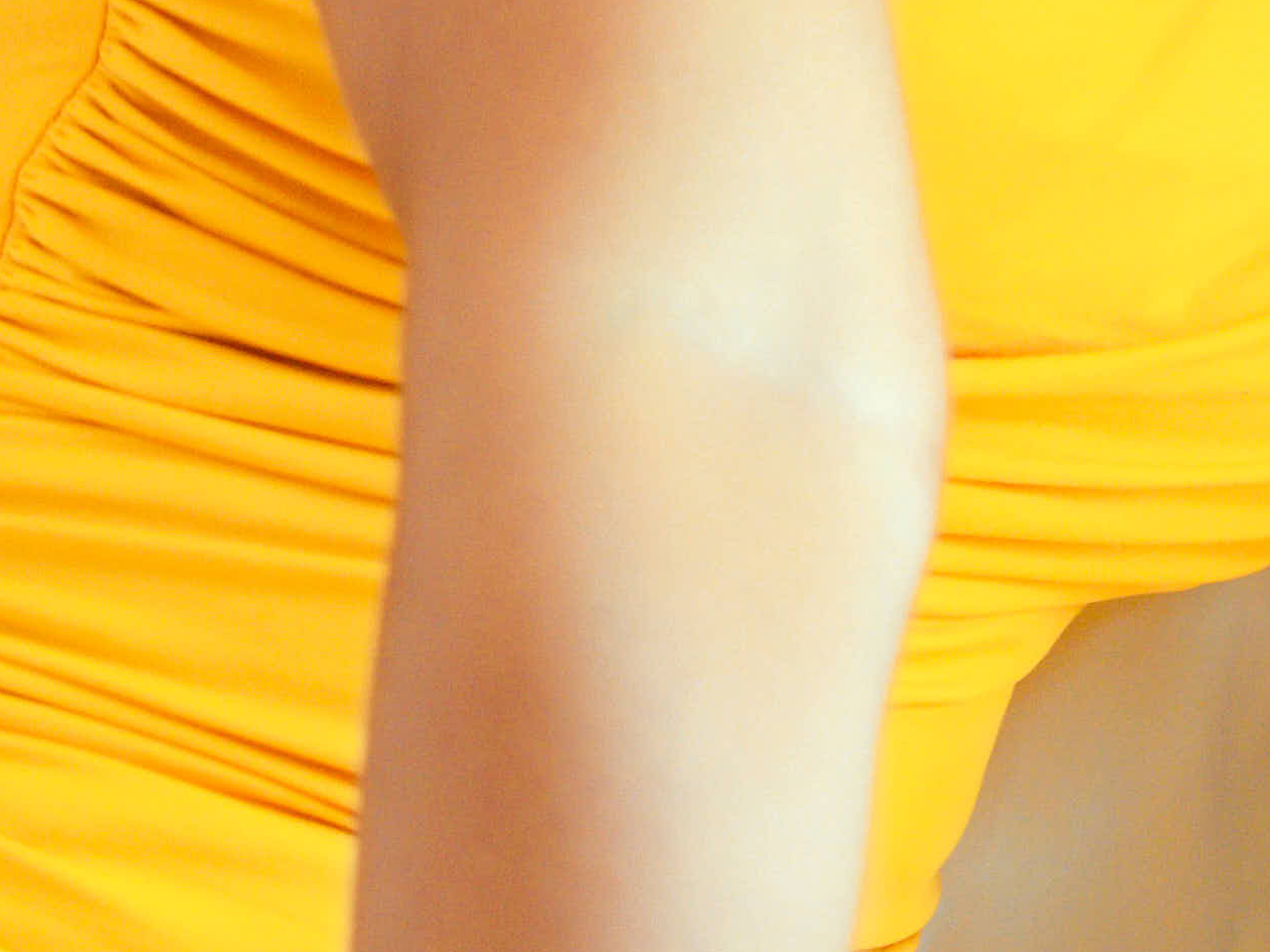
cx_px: 1893
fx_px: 7227
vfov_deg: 7.4
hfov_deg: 9.8
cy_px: -624
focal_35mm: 197
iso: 1000
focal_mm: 43
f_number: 2.2
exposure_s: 1/640
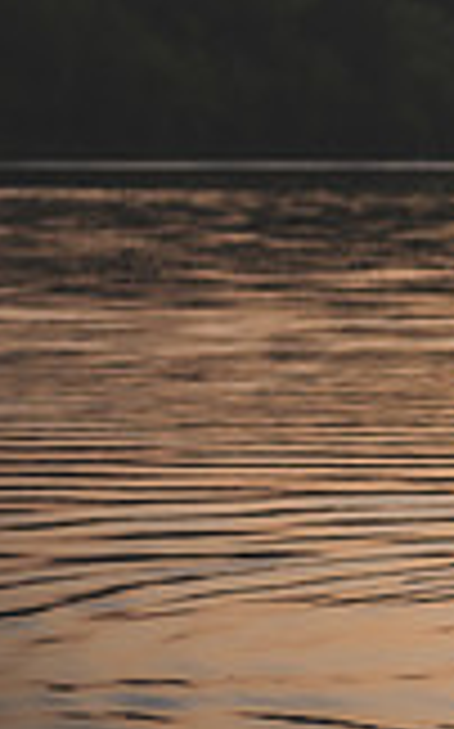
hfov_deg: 4.9
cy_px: 254
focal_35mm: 256
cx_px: 1250
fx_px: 5077
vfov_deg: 8.2
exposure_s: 1/250
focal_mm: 70
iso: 200
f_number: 2.8
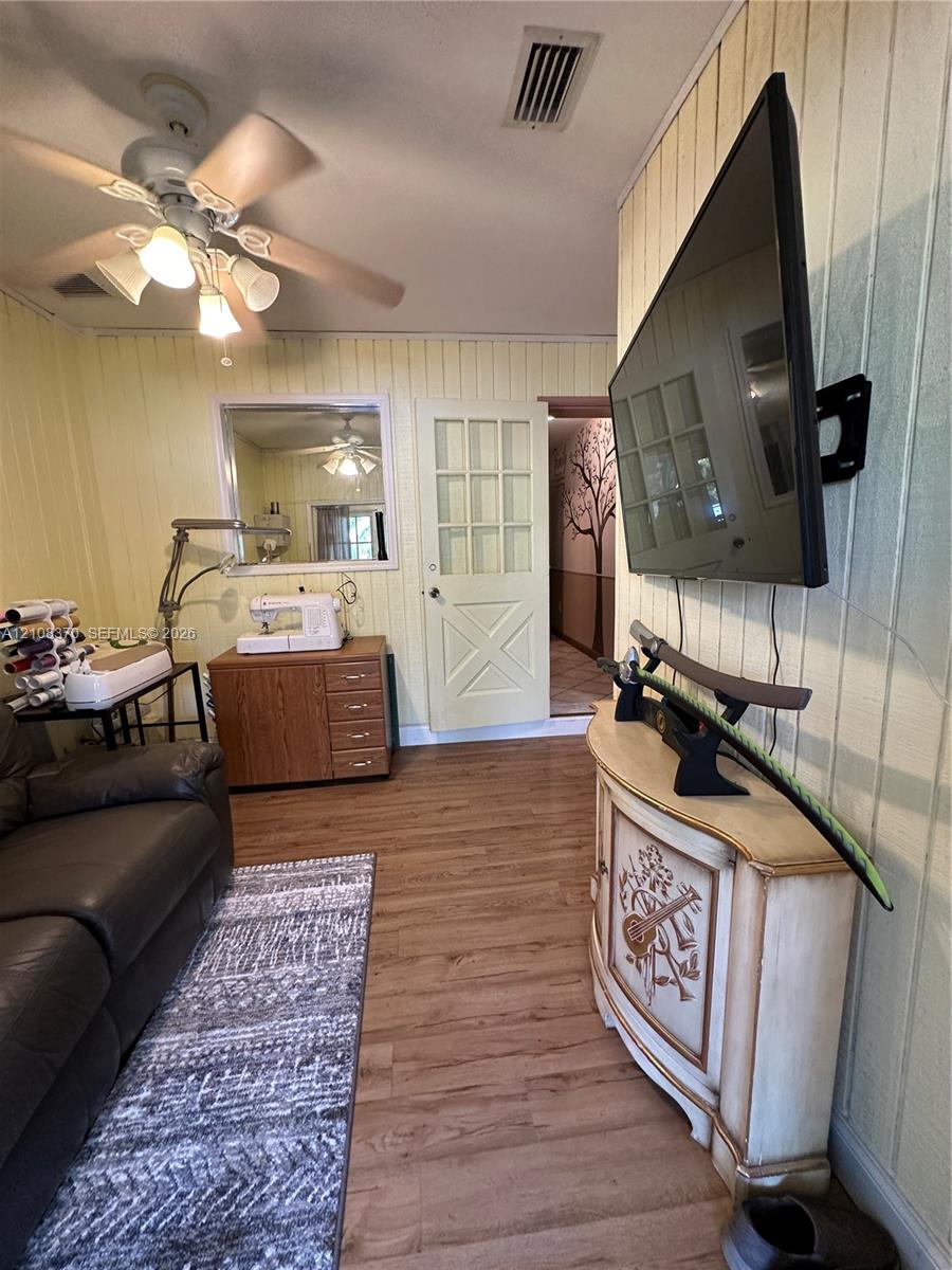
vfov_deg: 102.1
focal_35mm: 14
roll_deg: -0.8
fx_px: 513
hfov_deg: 85.7
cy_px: 635
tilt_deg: -12.9
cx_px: 476
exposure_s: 1/60
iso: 320
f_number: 2.2
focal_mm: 2.22
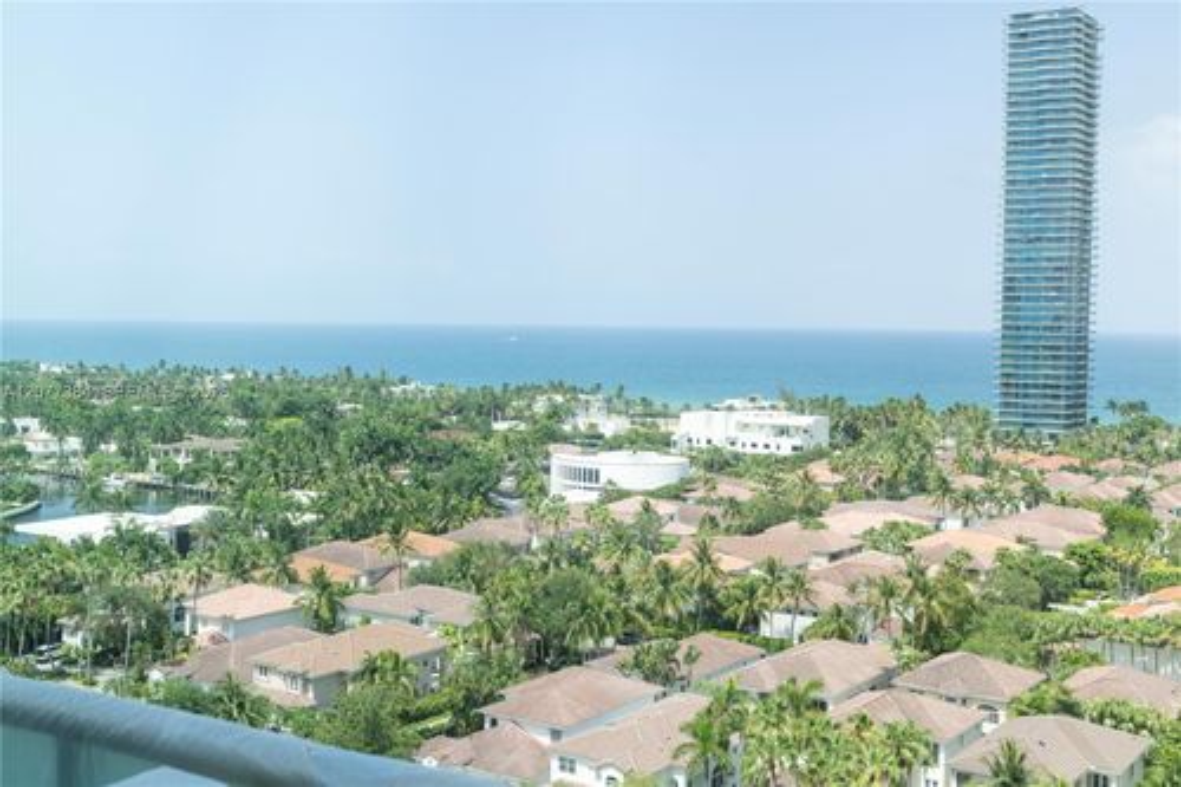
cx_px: 590
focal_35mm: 43
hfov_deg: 45.4
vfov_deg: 31.2
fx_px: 1410
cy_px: 394
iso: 640
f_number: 5
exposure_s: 1/200
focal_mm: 43
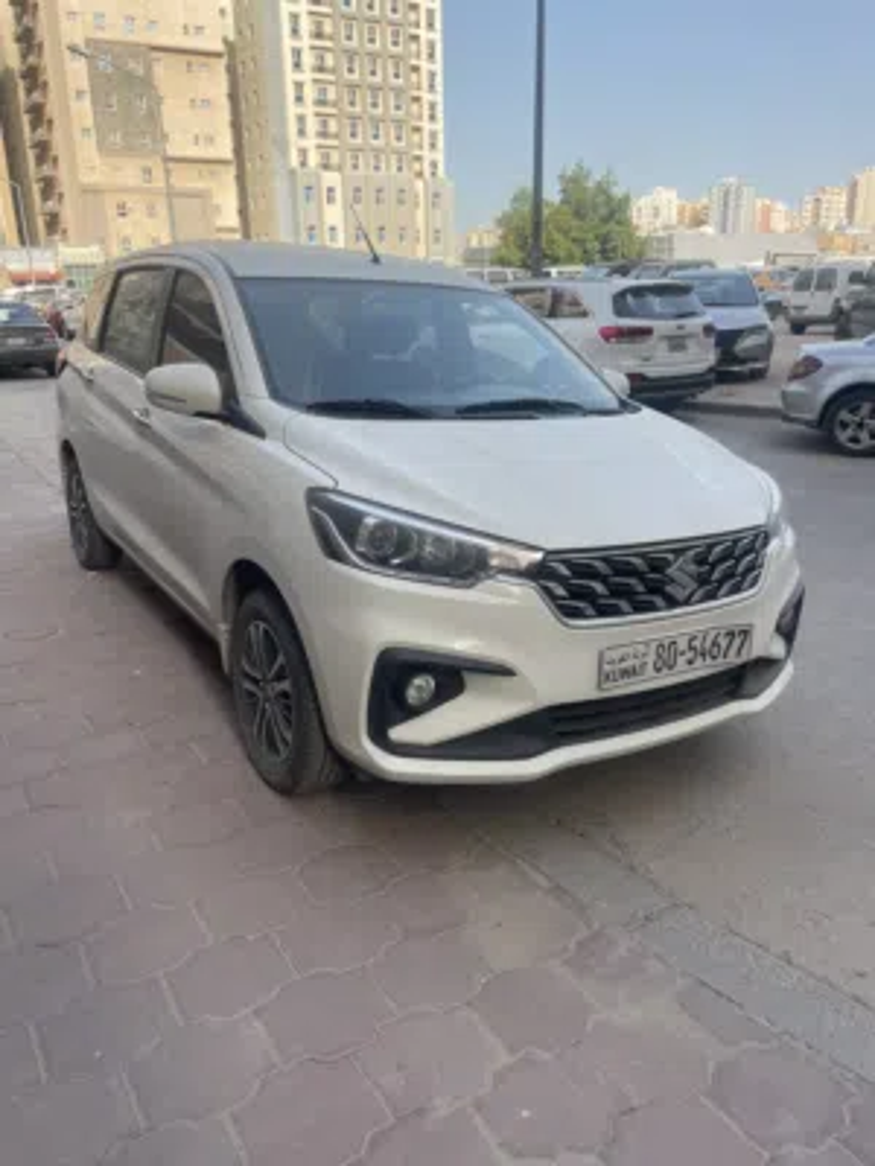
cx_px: 438
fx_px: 876
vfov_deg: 67.3
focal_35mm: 26
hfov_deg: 53.1
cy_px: 583
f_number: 1.6
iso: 32
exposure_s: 1/1401
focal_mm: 4.2
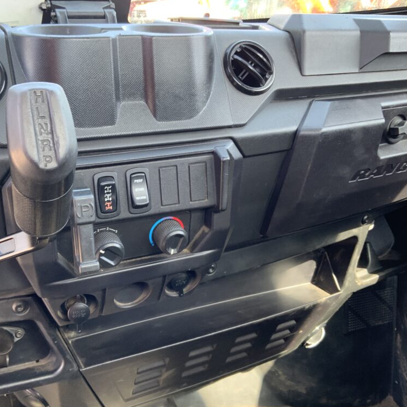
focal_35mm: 35
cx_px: 158
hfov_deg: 46.9
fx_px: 466
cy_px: 205
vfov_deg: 47.2
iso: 64
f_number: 1.8
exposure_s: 1/69
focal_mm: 3
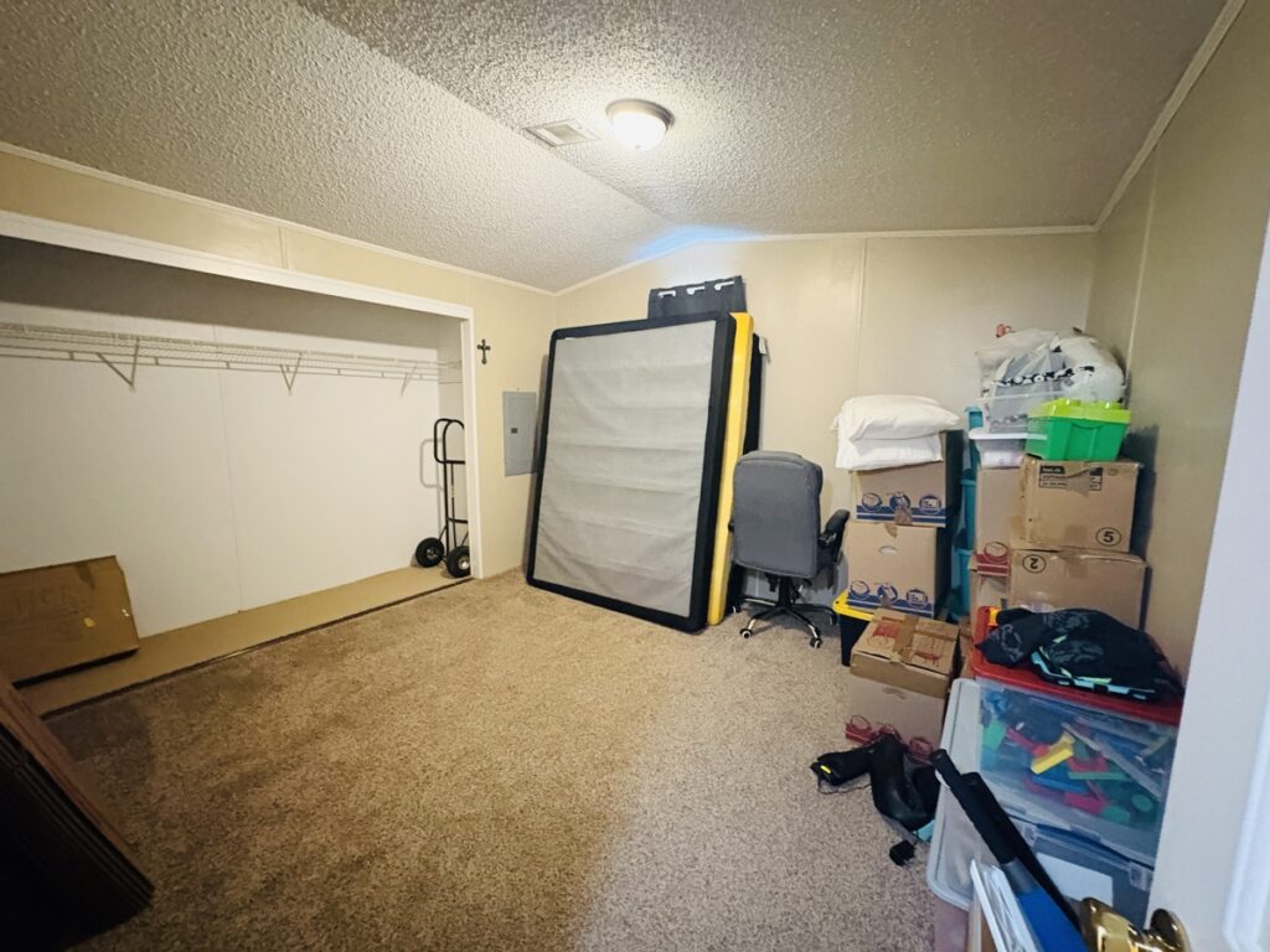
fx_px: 514
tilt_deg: -6.9
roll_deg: -0.2
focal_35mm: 14
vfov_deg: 85.7
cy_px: 476
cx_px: 635
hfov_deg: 102.1
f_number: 2.2
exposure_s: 1/30
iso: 1000
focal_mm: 2.22
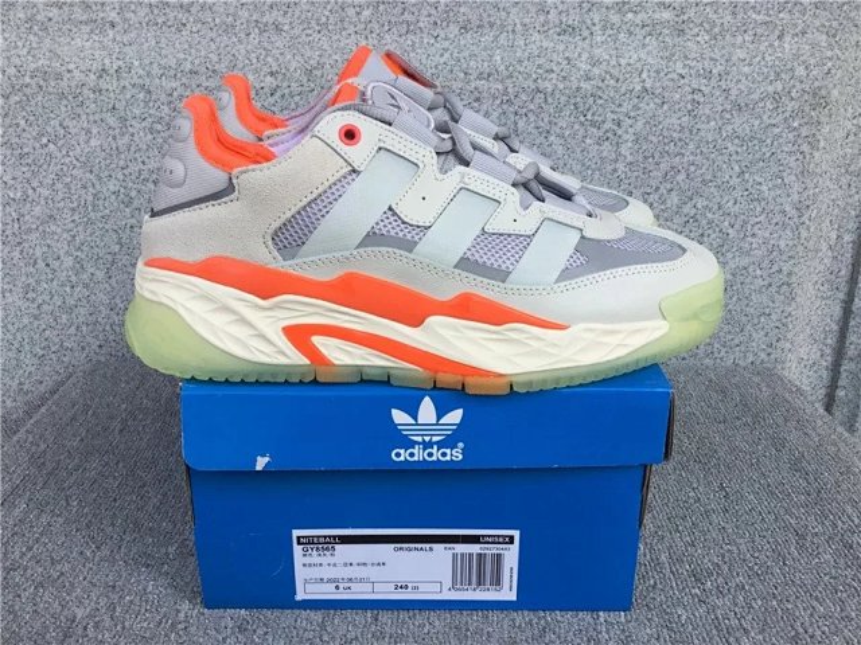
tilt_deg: -20.4
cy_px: 322
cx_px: 430
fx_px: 771
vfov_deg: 45.4
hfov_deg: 58.4
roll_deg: +0.3
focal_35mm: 31
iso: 25
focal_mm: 3.3
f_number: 2.4
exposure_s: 1/468
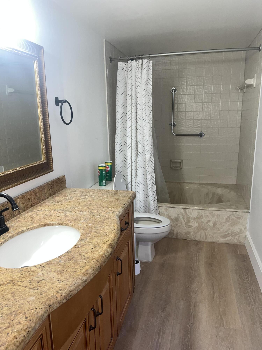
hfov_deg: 53.1
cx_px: 131
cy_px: 175
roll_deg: +1.7
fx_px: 262
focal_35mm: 26
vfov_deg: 67.3
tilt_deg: -11.2
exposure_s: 1/120
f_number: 1.5
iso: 100
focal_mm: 5.7
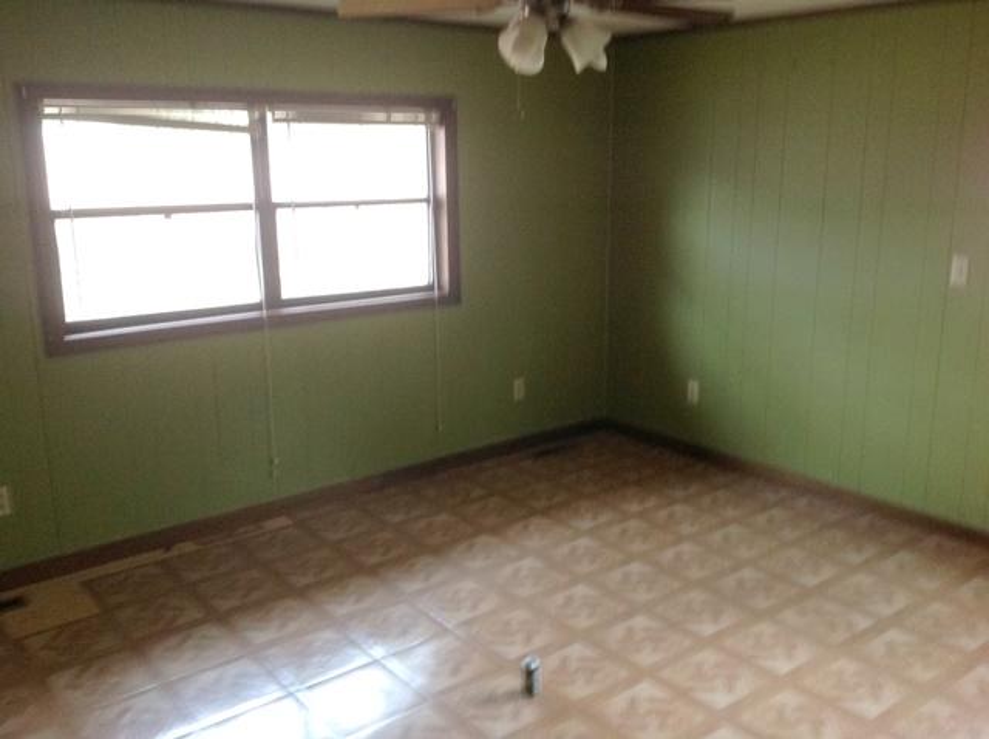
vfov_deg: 40.6
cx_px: 494
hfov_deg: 52.7
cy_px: 370
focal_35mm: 35
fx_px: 998
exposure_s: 1/15
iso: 160
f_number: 2.4
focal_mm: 4.28
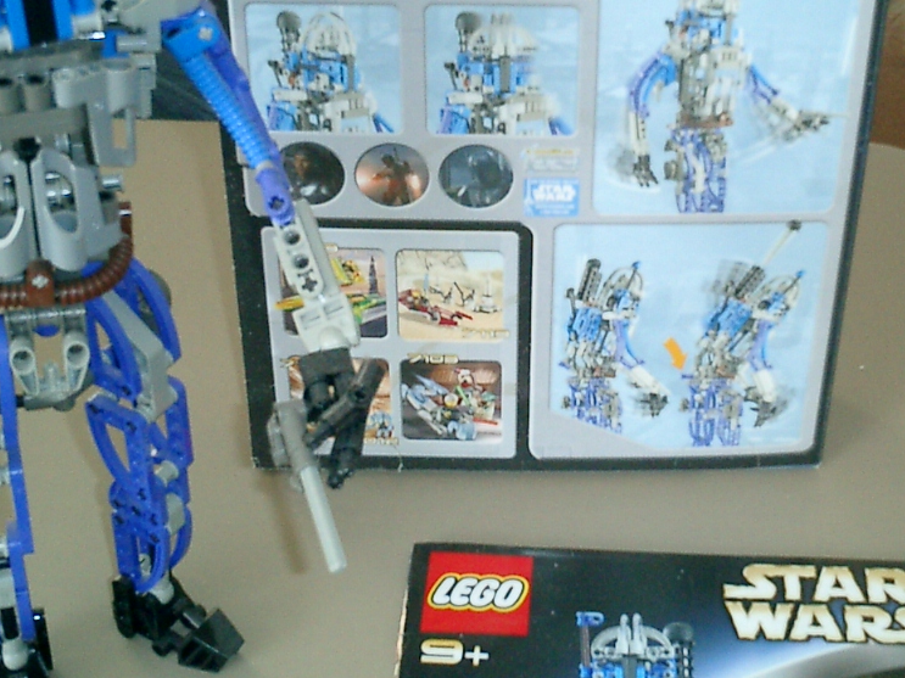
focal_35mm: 62
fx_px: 1621
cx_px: 526
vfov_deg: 23.6
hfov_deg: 31.1
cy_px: 282
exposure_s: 1/30
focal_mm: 7.5
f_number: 3.2
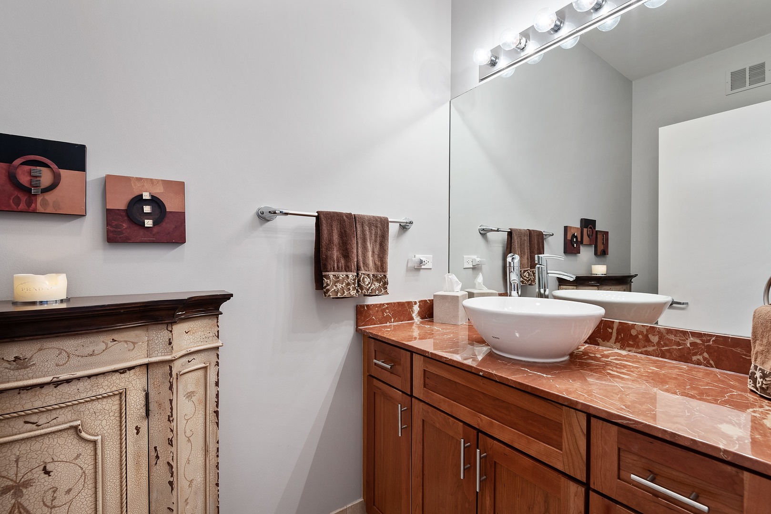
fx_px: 343
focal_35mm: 16
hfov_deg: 96.7
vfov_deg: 73.8
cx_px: 386
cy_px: 257
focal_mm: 16
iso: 200
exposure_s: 1/3
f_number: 9
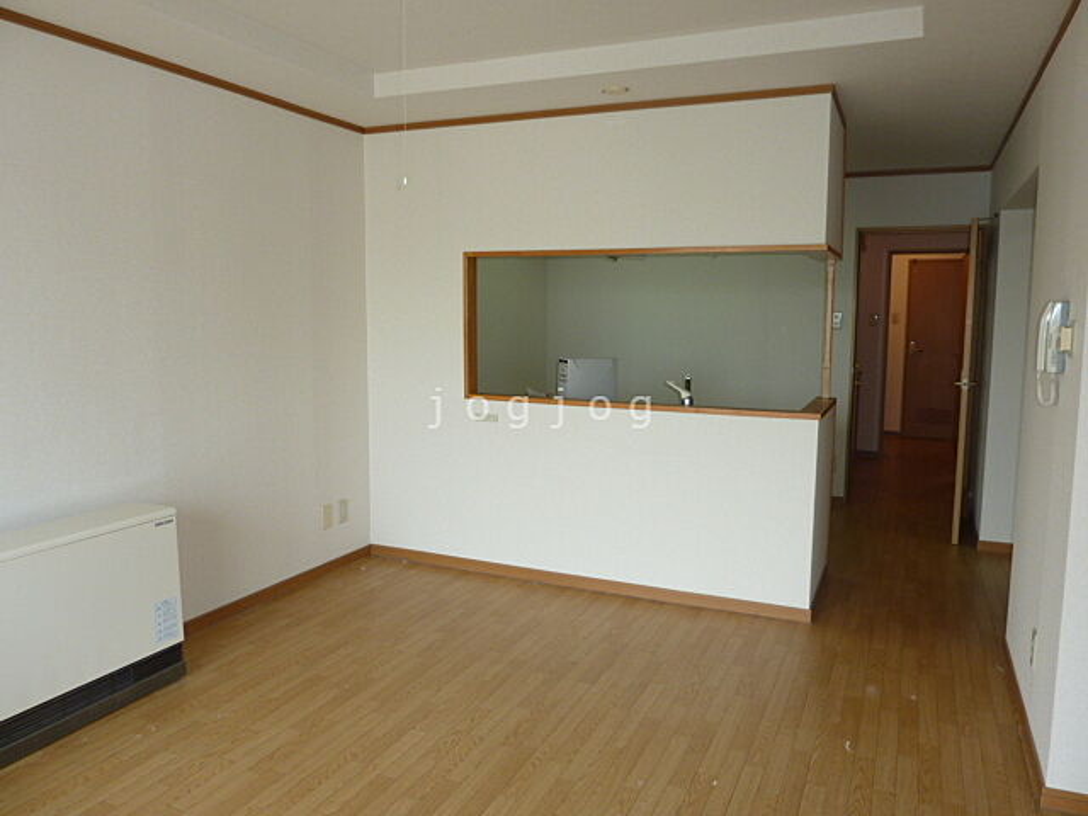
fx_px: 786
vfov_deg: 54.9
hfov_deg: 69.4
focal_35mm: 25
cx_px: 544
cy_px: 408
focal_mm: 4.1
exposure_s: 1/50
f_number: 3.3
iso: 100
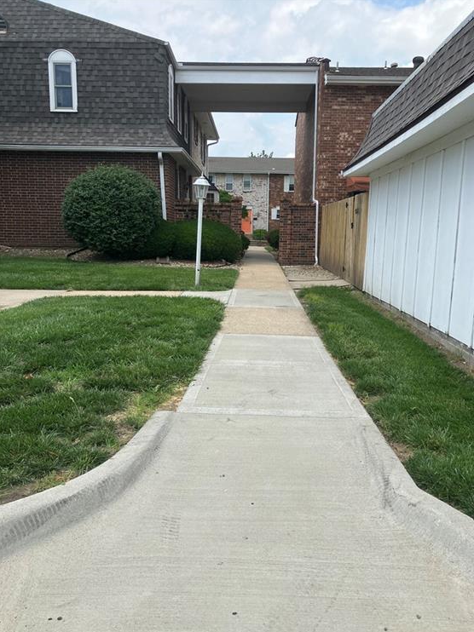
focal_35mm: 29
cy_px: 325
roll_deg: -0.2
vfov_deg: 61.7
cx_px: 242
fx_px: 530
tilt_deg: -8.3
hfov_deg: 48.2
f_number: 1.8
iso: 32
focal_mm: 3.99
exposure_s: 1/2315
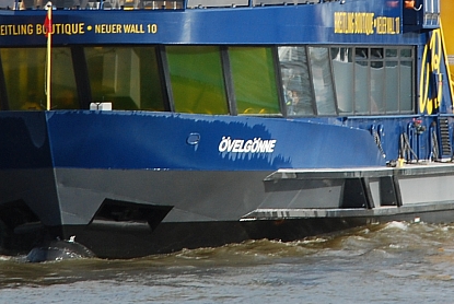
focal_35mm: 499
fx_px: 6305
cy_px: -13
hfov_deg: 4.1
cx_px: 175
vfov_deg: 2.8
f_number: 10
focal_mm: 135
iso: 200
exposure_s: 1/200
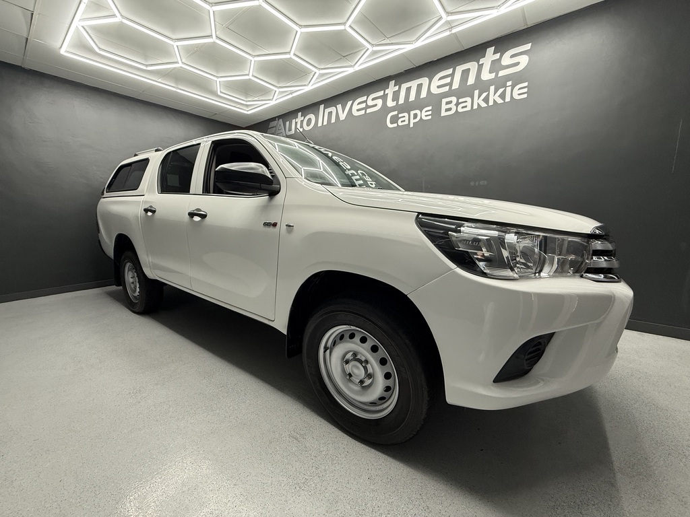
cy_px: 258
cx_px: 345
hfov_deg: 102.1
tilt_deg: -8.3
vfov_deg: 85.7
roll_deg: +0.5
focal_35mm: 14
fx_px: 279
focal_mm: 2.22
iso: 160
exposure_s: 1/99
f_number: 2.2
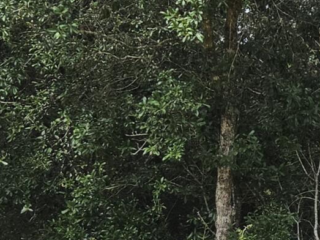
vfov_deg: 11.0
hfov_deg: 14.8
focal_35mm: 132
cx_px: 297
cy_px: 306
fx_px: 1220
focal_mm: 5.4
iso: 80
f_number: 1.8
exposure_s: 1/2094
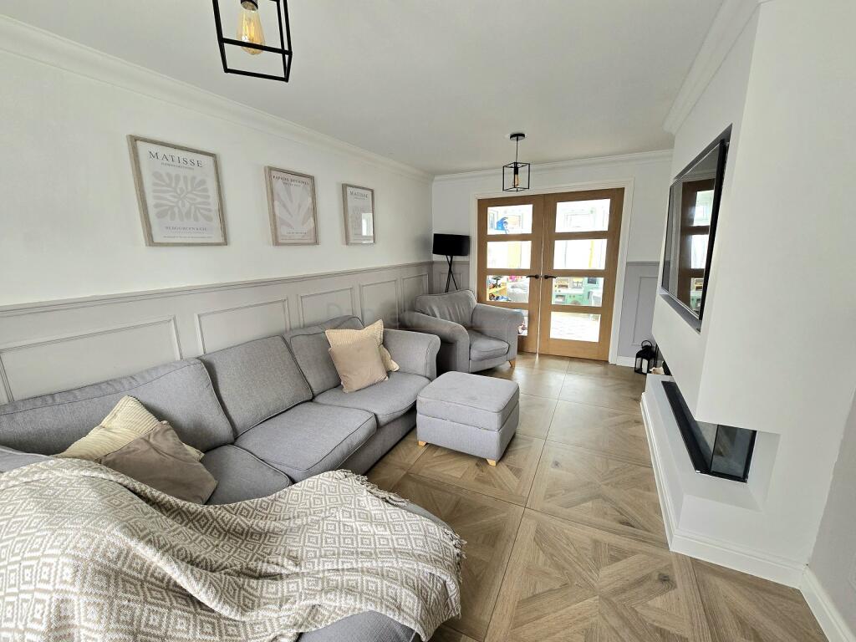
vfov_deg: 89.9
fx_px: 321
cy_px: 321
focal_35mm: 13
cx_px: 428
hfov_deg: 106.2
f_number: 2.2
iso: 80
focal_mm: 2.2
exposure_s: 1/100
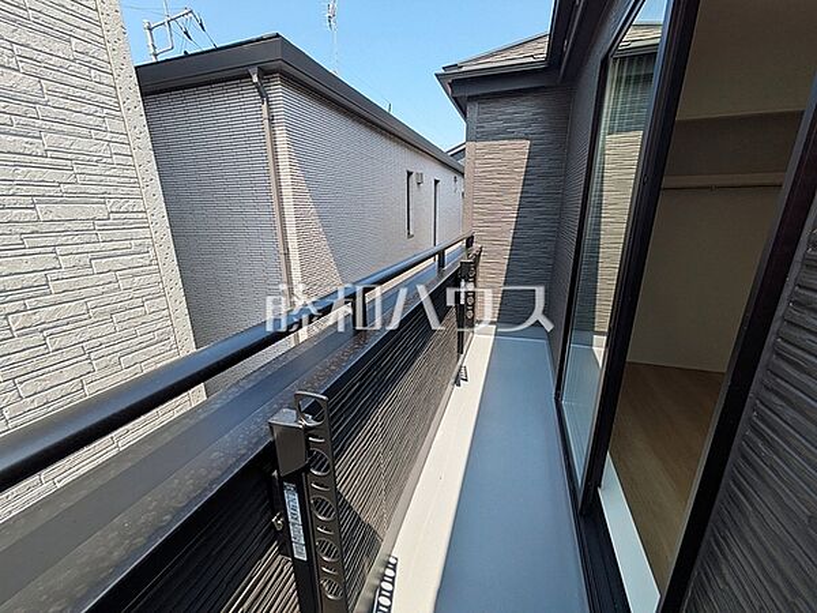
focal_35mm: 14
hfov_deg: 102.1
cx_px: 408
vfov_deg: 85.7
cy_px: 306
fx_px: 330
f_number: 2.2
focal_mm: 1.83
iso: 49
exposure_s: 1/802
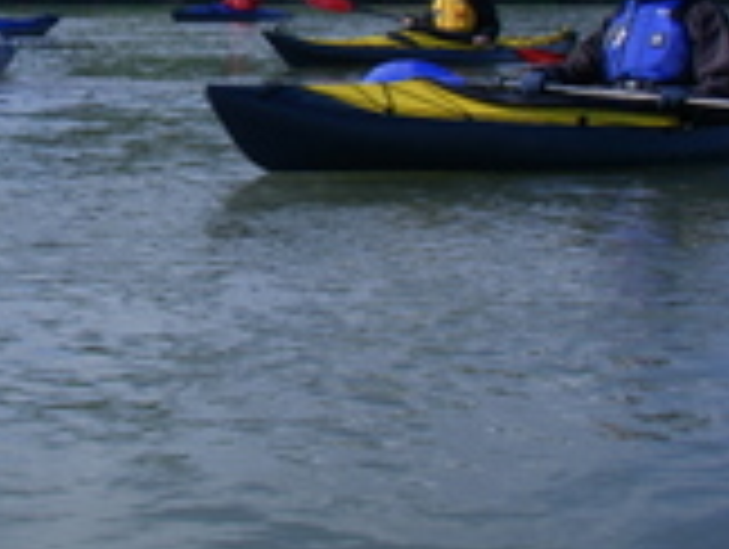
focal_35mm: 82
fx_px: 1729
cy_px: 34
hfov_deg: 22.6
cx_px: -45
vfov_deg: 17.7
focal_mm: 6.3
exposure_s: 1/200
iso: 64
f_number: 6.6
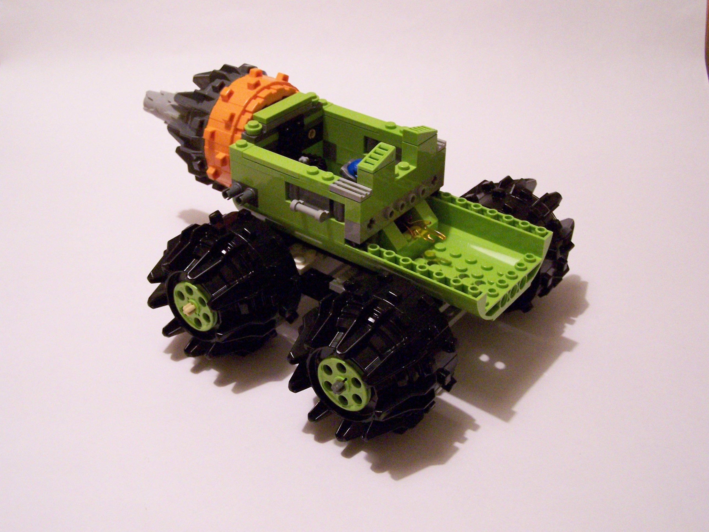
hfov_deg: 43.9
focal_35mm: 43
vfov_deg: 33.6
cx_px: 354
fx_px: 881
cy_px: 266
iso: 400
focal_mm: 7.1
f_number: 2.9
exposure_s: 1/15
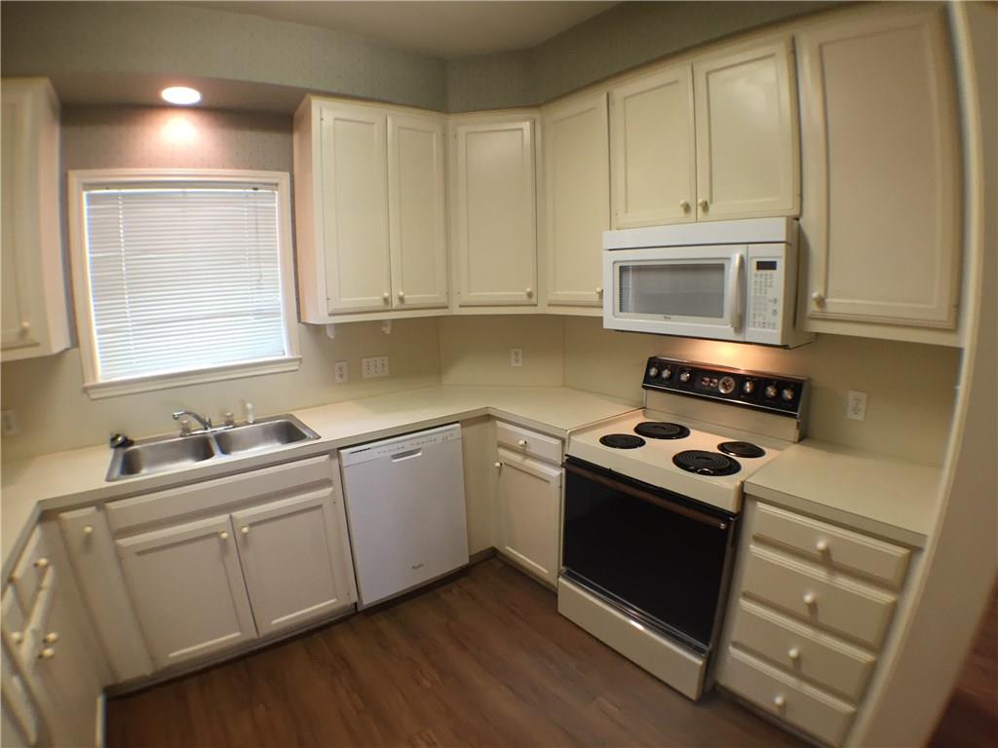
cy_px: 374
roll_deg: +0.3
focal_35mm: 29
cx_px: 499
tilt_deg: -10.9
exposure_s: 1/30
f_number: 2.2
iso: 100
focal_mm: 4.15
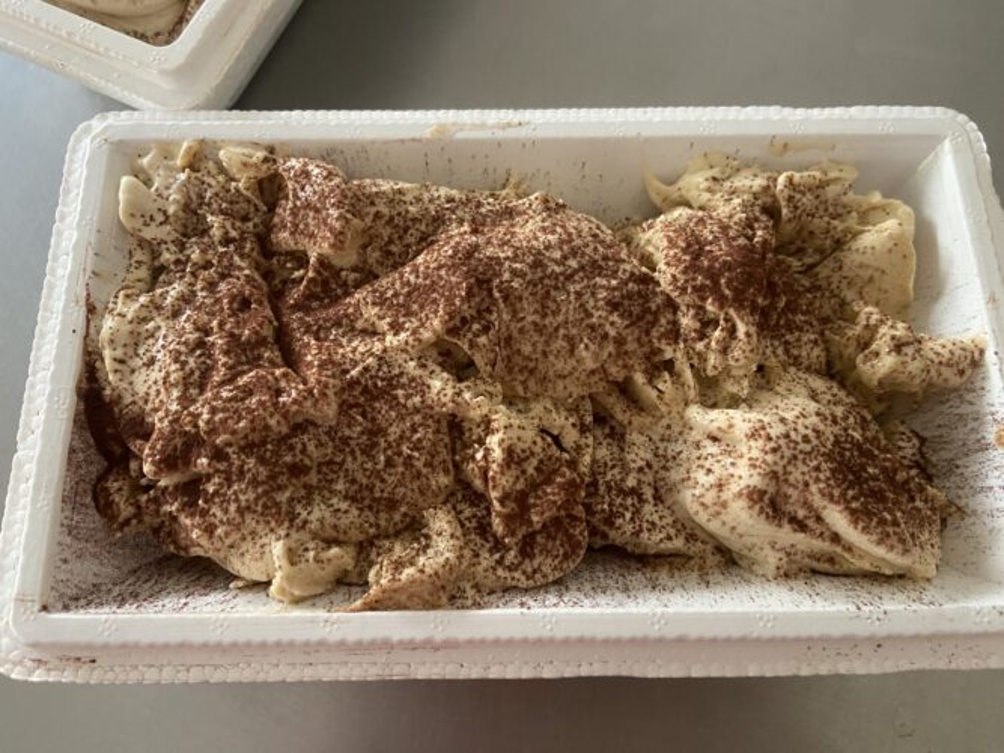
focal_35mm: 26
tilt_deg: -73.7
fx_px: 754
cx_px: 502
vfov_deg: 53.0
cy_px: 376
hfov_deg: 67.3
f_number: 1.8
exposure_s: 1/60
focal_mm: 4.25
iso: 320
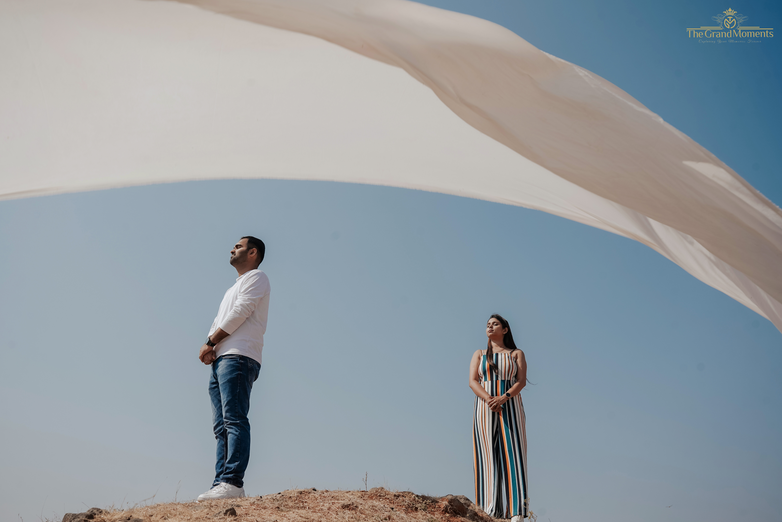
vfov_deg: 36.9
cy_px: 266
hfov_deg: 53.1
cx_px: 387
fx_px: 782
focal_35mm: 36
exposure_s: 1/250
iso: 50
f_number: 8
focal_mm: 35
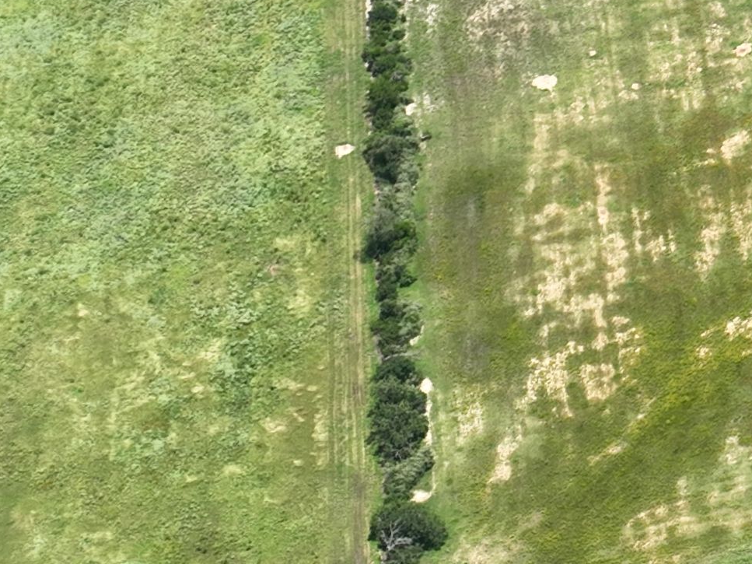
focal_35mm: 131
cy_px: -349
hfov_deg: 13.2
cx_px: 1440
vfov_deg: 10.8
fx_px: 2845
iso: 100
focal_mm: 12.29
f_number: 2.8
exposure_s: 1/60
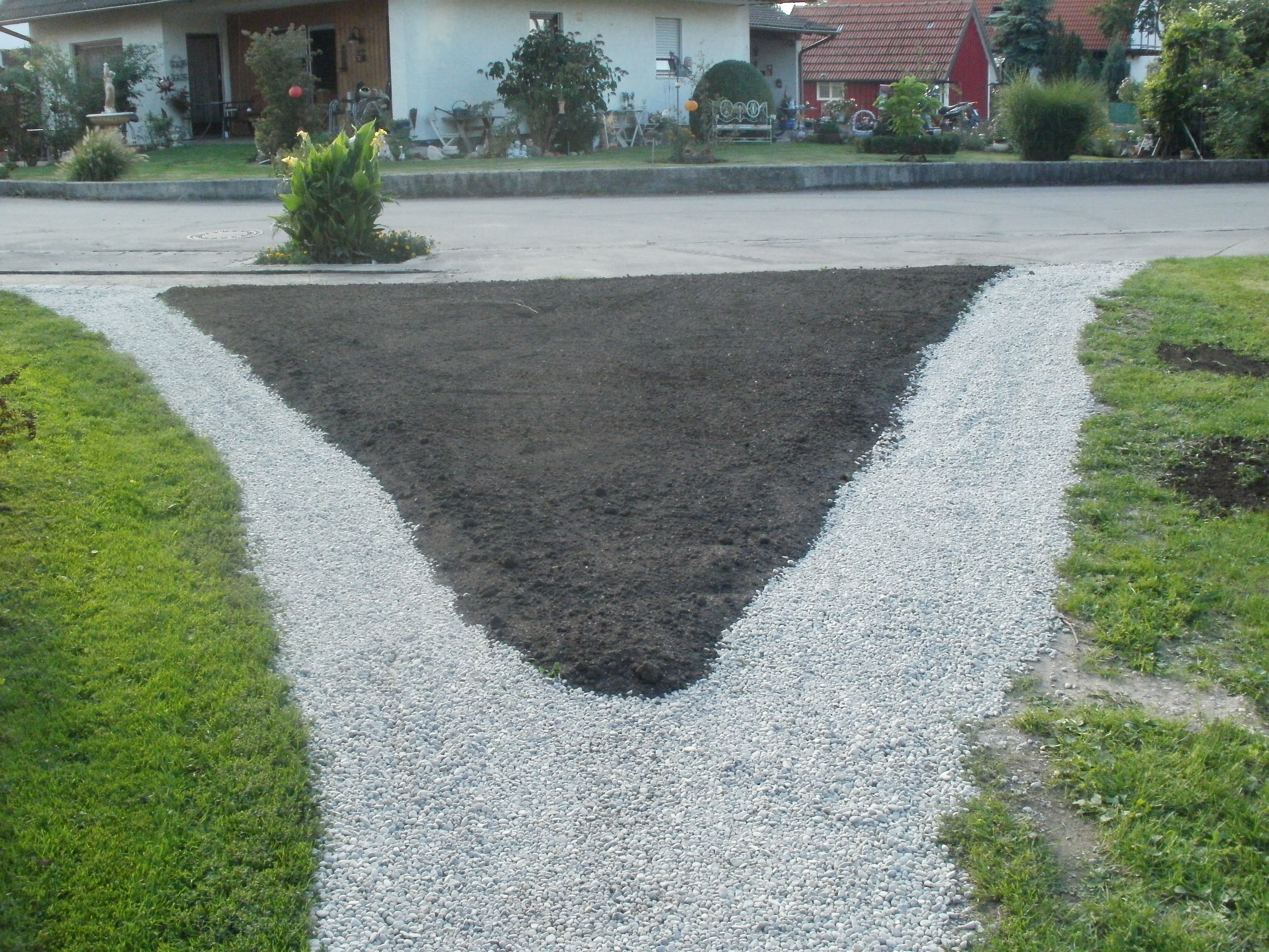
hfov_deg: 51.4
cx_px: 634
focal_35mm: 36
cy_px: 476
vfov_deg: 39.7
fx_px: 1320
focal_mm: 6.3
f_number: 5.6
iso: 400
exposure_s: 1/160
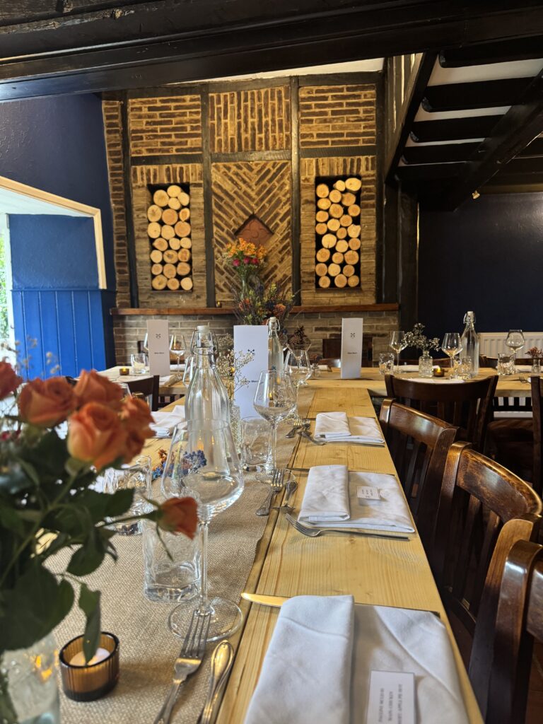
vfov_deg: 71.6
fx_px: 502
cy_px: 362
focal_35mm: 24
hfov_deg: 56.8
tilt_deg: -5.6
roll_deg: +1.5
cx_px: 272
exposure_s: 1/50
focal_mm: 6.76
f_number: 1.78
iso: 320
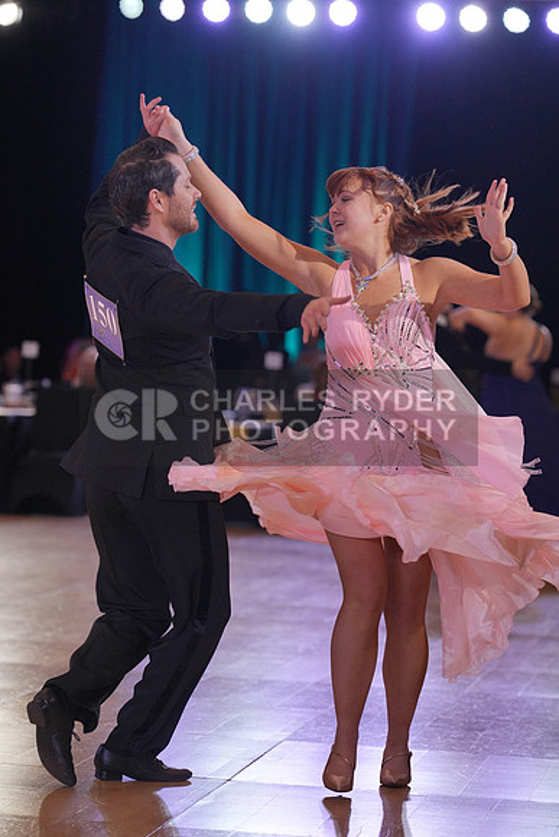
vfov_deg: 14.2
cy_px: 418
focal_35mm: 145
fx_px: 3375
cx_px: 280
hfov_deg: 9.5
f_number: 4
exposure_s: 1/500
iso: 1600
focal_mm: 145
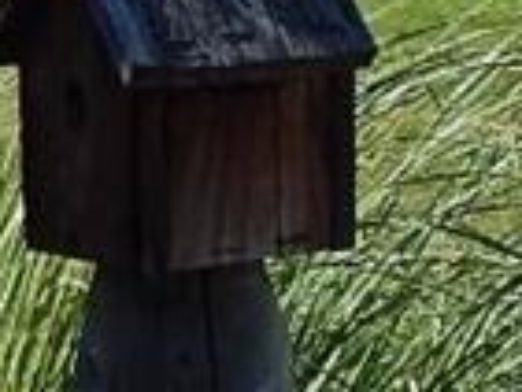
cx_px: 1409
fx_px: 3366
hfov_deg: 8.0
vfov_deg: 6.5
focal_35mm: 223
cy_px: -290
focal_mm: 7.3
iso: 125
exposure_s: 1/640
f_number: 4.2
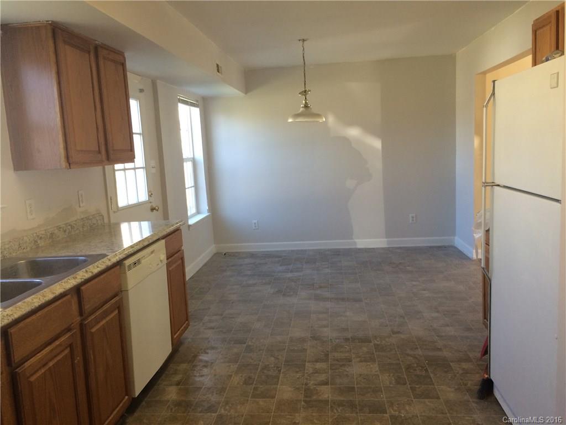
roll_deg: +3.4
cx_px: 283
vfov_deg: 48.2
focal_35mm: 29
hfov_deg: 61.7
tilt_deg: -11.3
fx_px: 474
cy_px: 212
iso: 32
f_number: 2.2
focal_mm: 4.15
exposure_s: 1/30
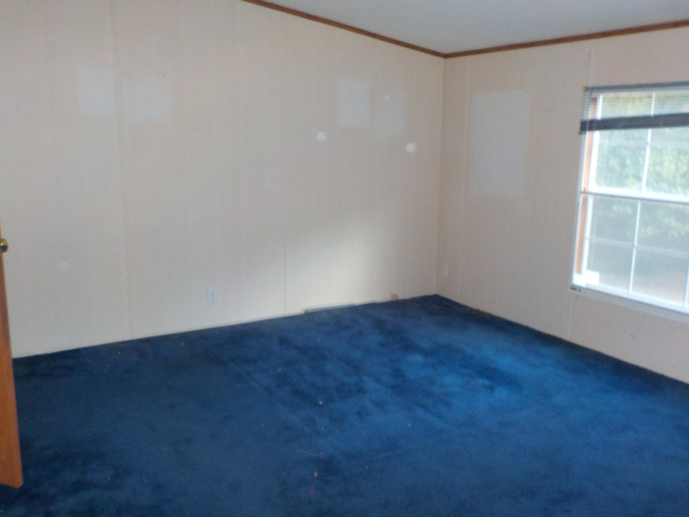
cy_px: 258
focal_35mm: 30
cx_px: 344
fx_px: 597
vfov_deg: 46.8
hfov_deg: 60.0
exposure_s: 1/30
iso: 280
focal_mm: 4.1
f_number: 3.3
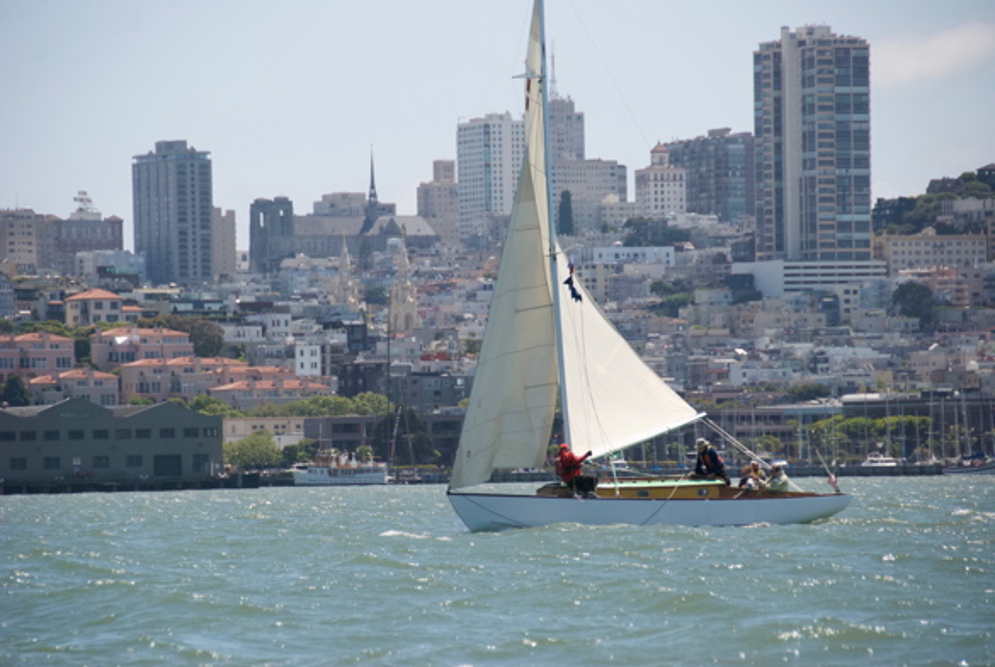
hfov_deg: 9.1
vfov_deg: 6.1
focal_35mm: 225
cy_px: 334
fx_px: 6228
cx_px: 498
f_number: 5.6
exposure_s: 1/3200
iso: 800
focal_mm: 150
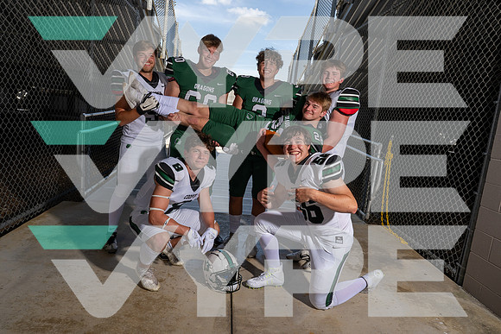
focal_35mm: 24
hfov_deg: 73.7
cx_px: 250
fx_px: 334
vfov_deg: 53.2
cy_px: 167
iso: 320
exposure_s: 1/250
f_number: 11
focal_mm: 24
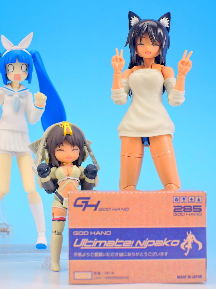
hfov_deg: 14.1
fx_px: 874
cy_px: 144
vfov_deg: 18.7
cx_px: 108
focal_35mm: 105
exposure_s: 1/6
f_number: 5.8
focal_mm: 22.4
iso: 80
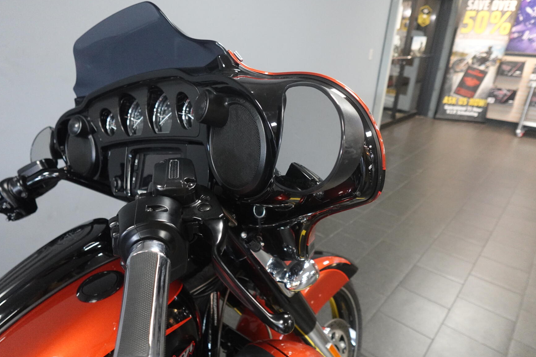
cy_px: 187
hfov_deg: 76.1
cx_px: 260
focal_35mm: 23
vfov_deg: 55.1
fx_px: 342
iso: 1600
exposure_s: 1/125
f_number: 2
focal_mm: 7.6
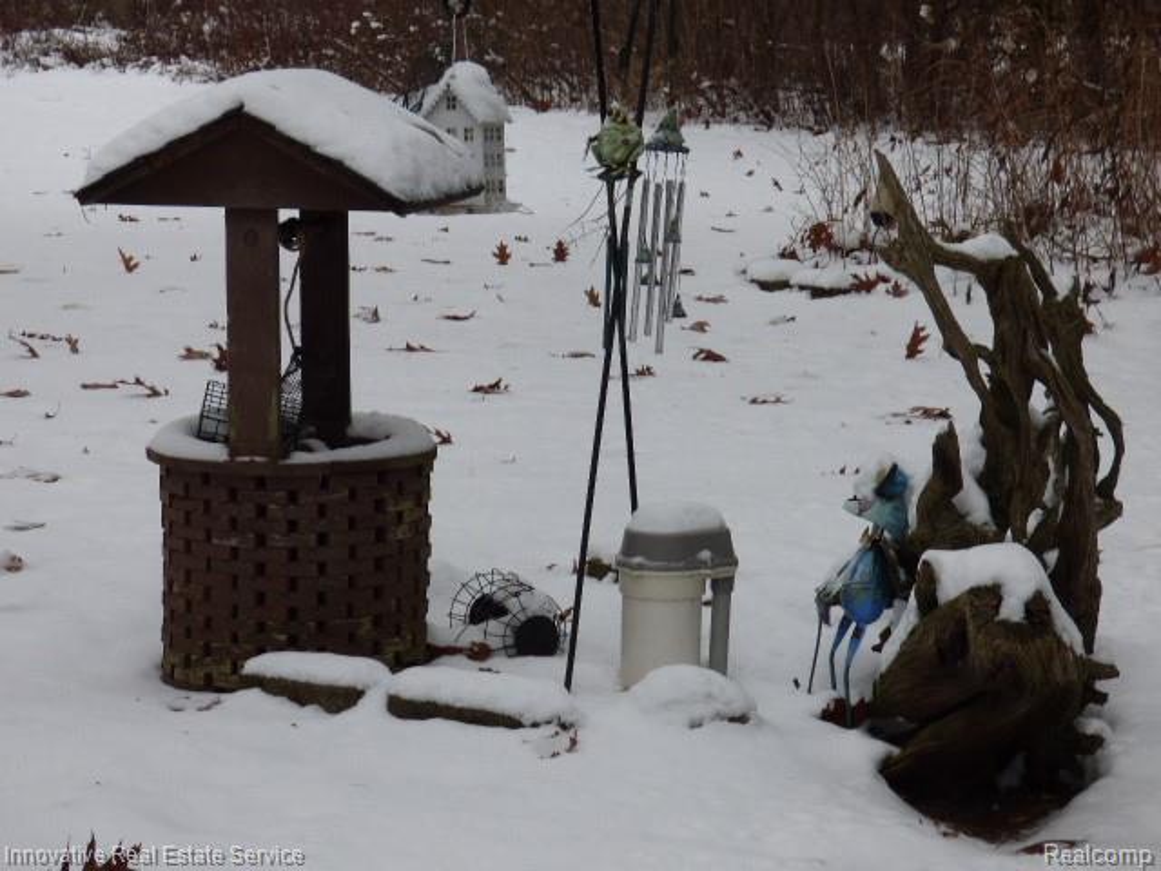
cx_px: 580
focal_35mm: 108
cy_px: 436
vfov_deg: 13.7
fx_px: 3622
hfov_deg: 18.2
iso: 100
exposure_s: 1/200
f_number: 4.8
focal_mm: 17.86
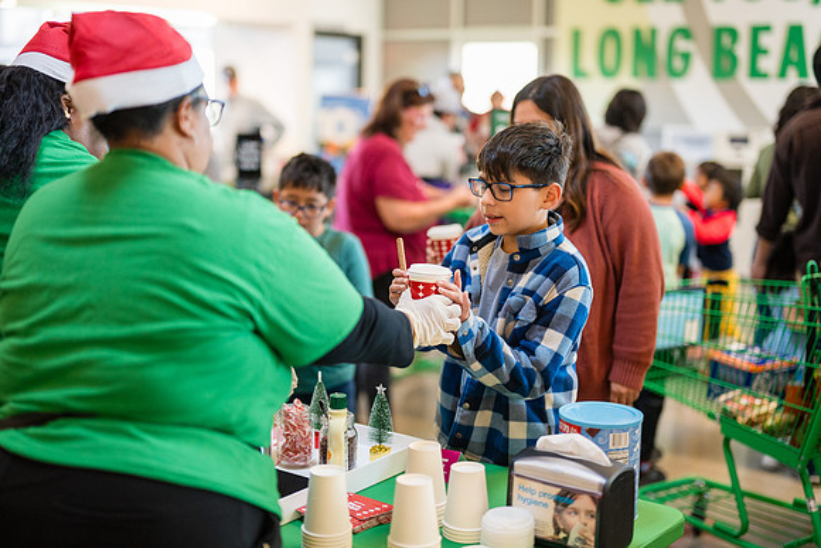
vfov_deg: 27.0
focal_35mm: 50
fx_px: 1140
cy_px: 274
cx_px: 410
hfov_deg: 39.6
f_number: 1.2
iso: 800
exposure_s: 1/500
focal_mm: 50
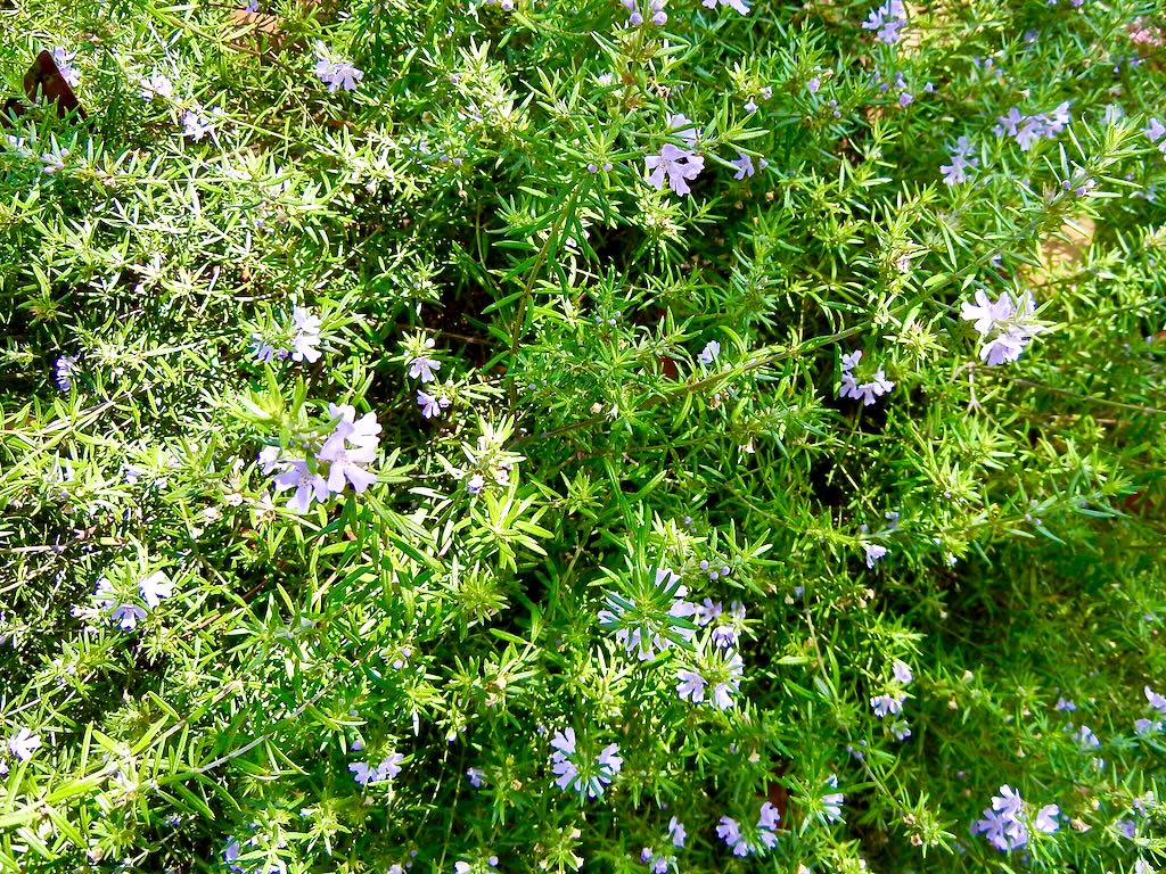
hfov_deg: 60.0
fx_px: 1011
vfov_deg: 46.8
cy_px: 437
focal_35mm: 30
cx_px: 583
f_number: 3.5
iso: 160
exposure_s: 1/256
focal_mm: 5.4
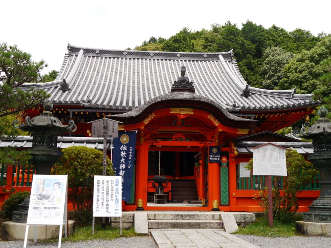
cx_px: 166
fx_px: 382
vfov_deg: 36.0
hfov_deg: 46.8
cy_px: 124
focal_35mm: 40
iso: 160
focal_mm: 20
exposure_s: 1/250
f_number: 7.1
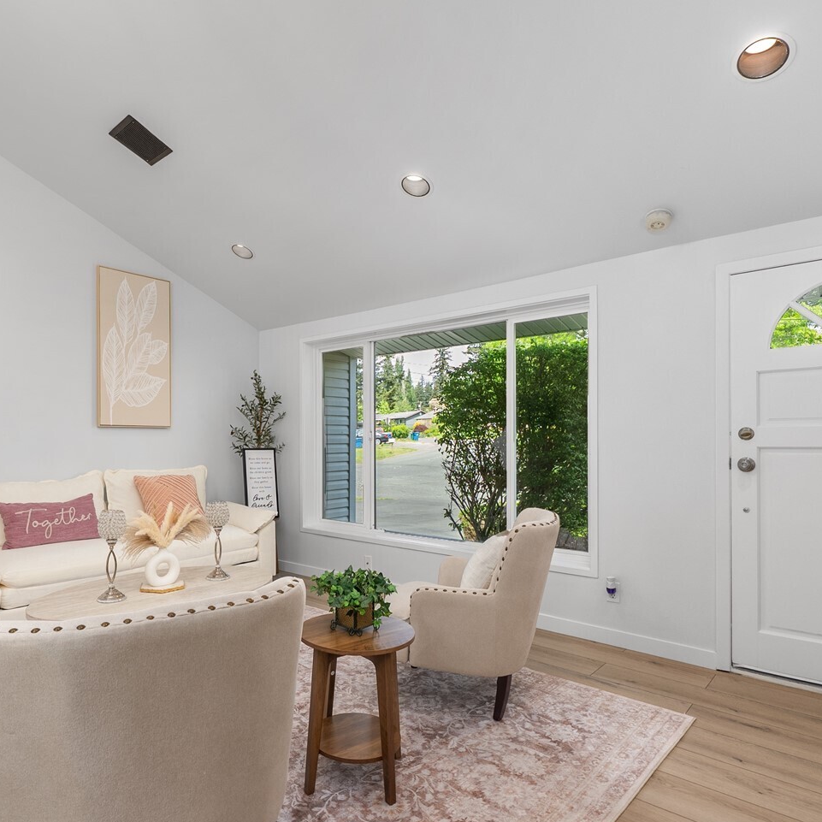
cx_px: 331
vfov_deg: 72.0
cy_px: 450
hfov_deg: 71.4
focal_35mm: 21
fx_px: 564
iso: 1000
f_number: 7.1
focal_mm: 14
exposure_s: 1/15
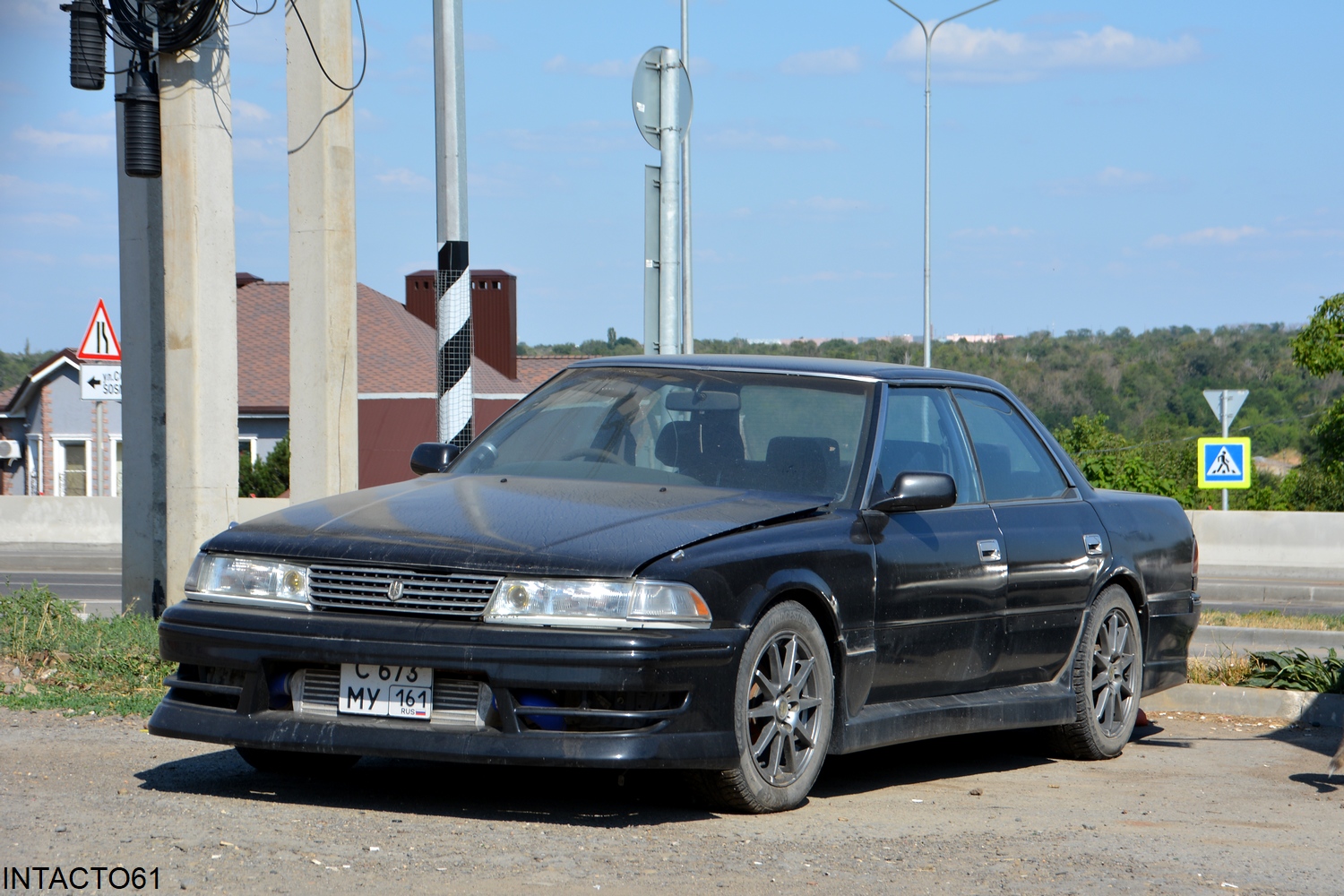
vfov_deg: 14.7
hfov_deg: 21.9
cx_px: 672
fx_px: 3472
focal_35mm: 93
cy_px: 448
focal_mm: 62
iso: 110
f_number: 8
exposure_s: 1/250
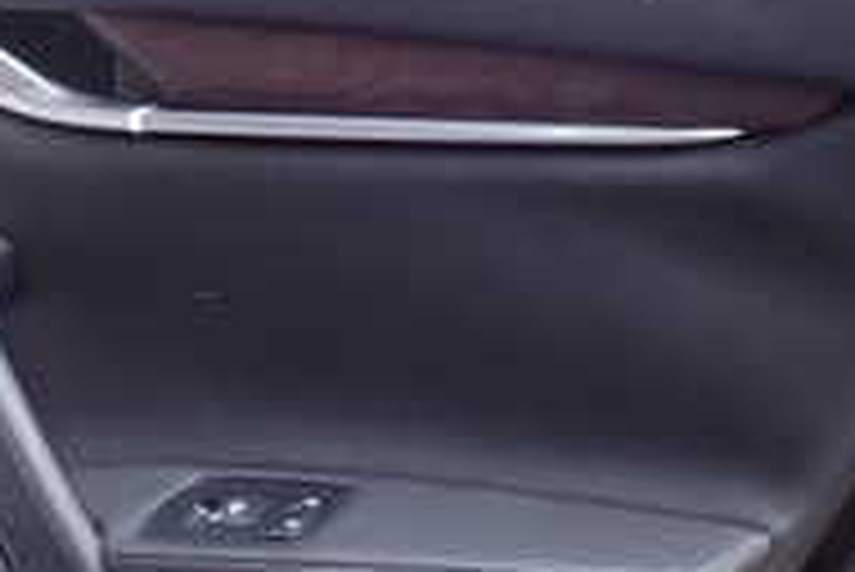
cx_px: 536
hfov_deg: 24.7
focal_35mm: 82
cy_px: 117
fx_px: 1949
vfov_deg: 16.6
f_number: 2.8
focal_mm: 4.5
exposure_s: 1/100
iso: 100
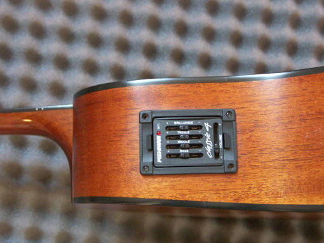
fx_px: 674
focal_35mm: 72
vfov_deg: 20.5
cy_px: 122
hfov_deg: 27.0
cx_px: 162
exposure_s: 1/8
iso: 200
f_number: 3.2
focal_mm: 18.51
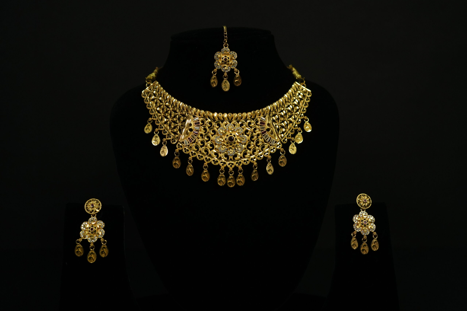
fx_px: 454
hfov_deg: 54.4
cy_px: 156
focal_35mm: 35
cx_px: 234
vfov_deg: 37.9
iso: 2500
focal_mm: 35
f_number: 4.5
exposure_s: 1/200
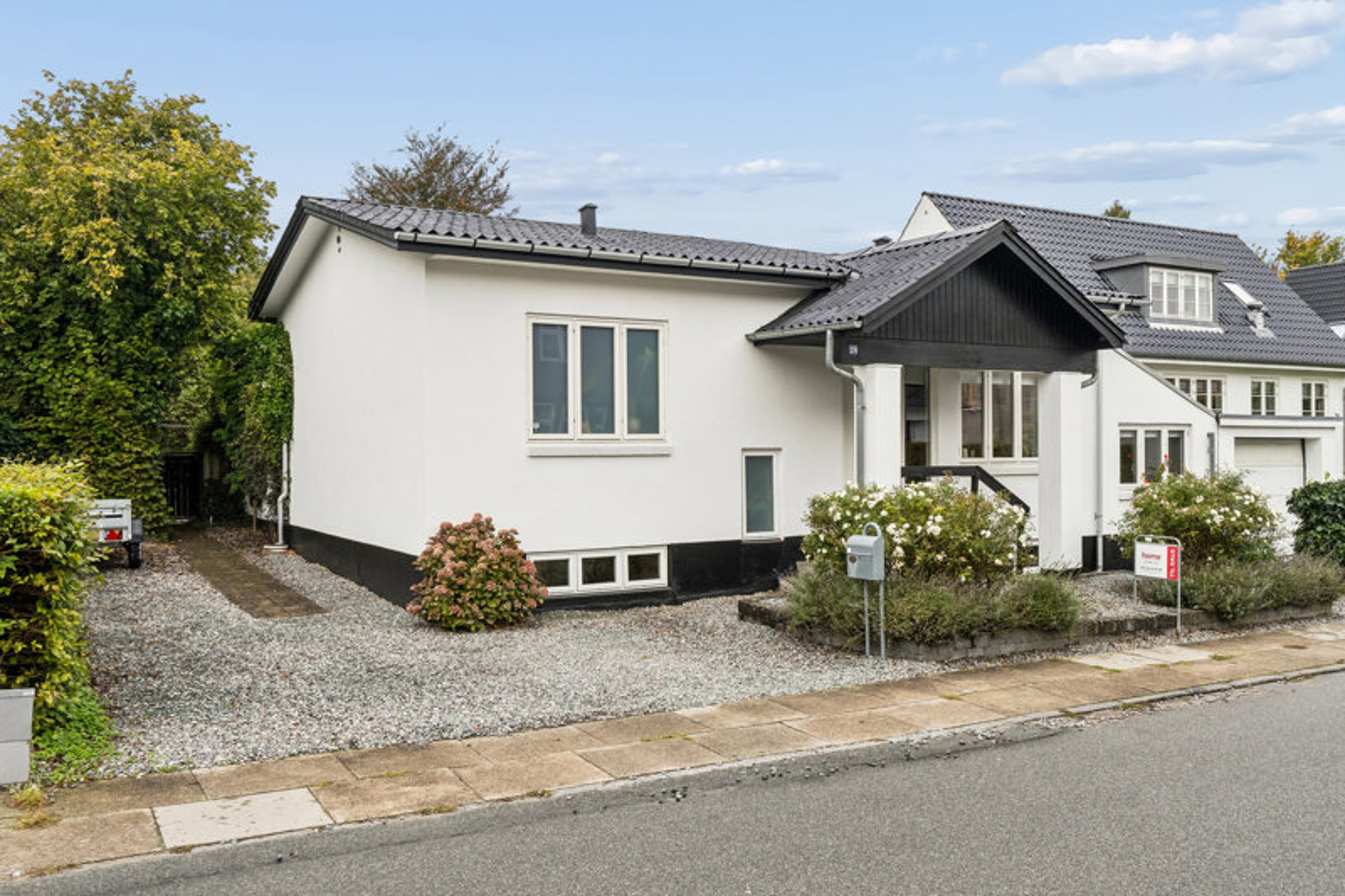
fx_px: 1093
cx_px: 672
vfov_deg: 44.6
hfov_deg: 63.2
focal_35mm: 29
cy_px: 448
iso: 400
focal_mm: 19.5
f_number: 8
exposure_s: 1/250
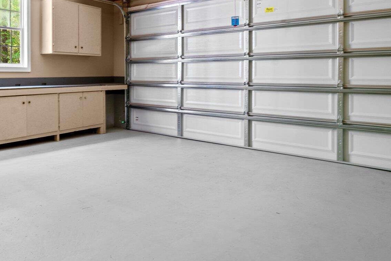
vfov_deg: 44.0
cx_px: 116
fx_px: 315
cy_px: 77
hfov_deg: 61.3
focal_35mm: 29
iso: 320
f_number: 8
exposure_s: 2.5
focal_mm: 16
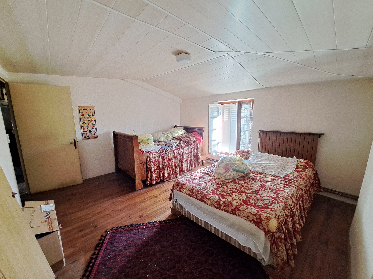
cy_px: 140
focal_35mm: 13
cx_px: 186
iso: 160
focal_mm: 1.74
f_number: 2.2
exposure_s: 1/30
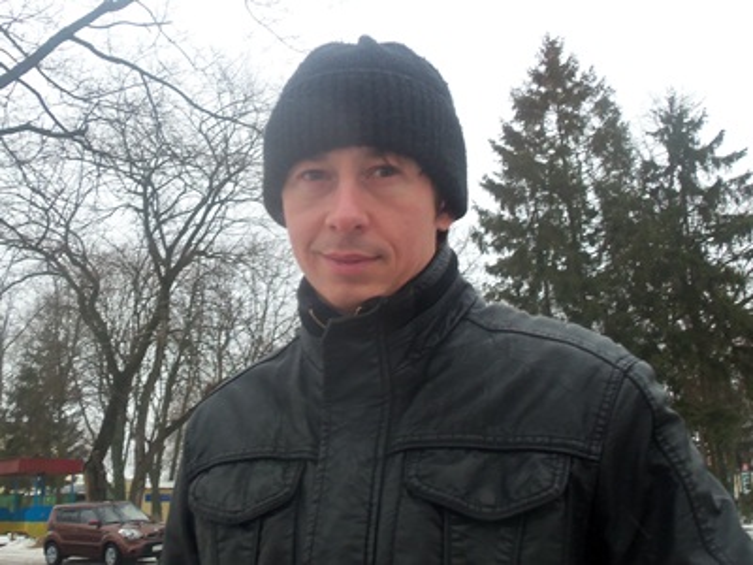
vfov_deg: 48.2
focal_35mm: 29
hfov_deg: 61.7
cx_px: 376
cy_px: 282
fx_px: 631
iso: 80
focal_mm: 5.2
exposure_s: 1/100
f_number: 3.4
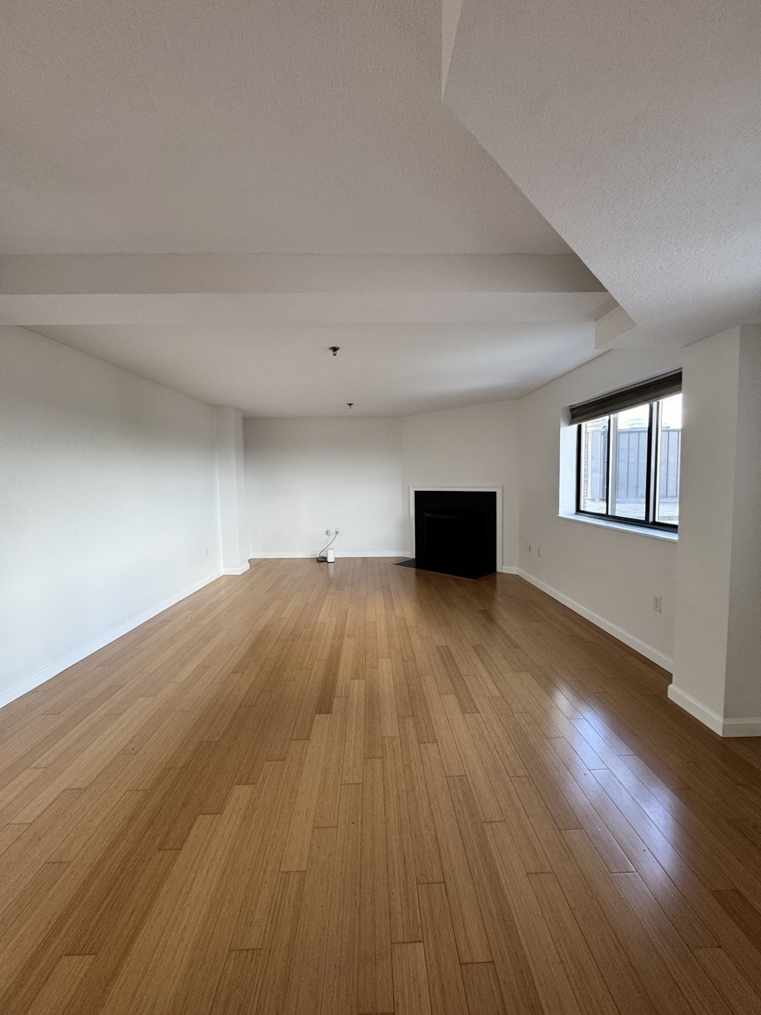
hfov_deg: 85.7
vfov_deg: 102.1
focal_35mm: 14
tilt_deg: -6.3
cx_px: 380
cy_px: 508
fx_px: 410
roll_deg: +1.5
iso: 160
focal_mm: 2.22
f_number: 2.2
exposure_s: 1/120
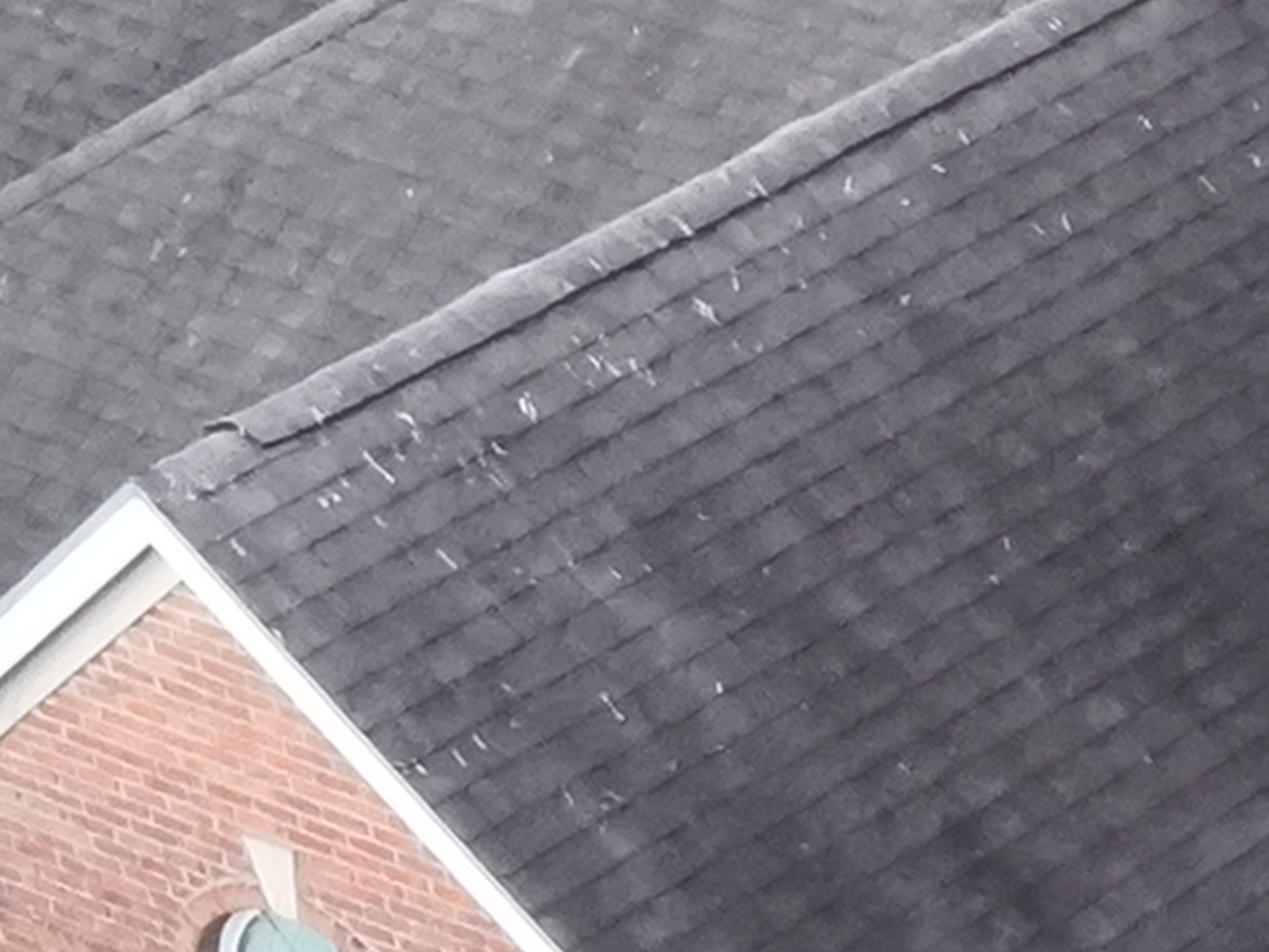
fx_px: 6049
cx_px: 2654
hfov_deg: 10.8
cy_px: 1341
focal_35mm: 165
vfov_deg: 8.8
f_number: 2.8
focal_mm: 4.4
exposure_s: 1/30
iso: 1260
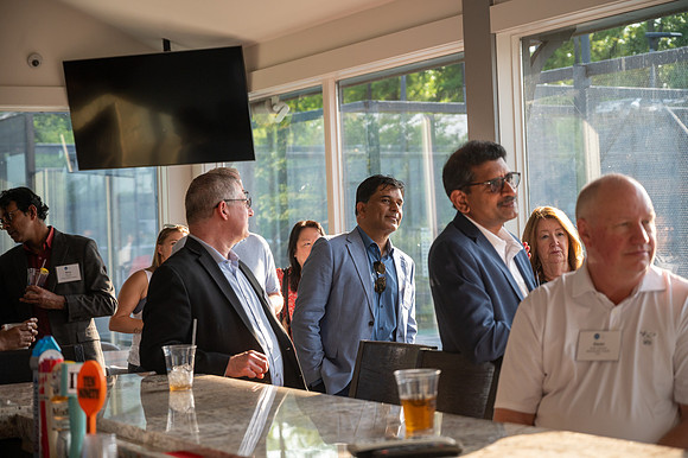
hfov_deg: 28.9
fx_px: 1337
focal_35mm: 70
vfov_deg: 19.4
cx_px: 344
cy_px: 229
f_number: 4
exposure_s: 1/400
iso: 640
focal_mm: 70
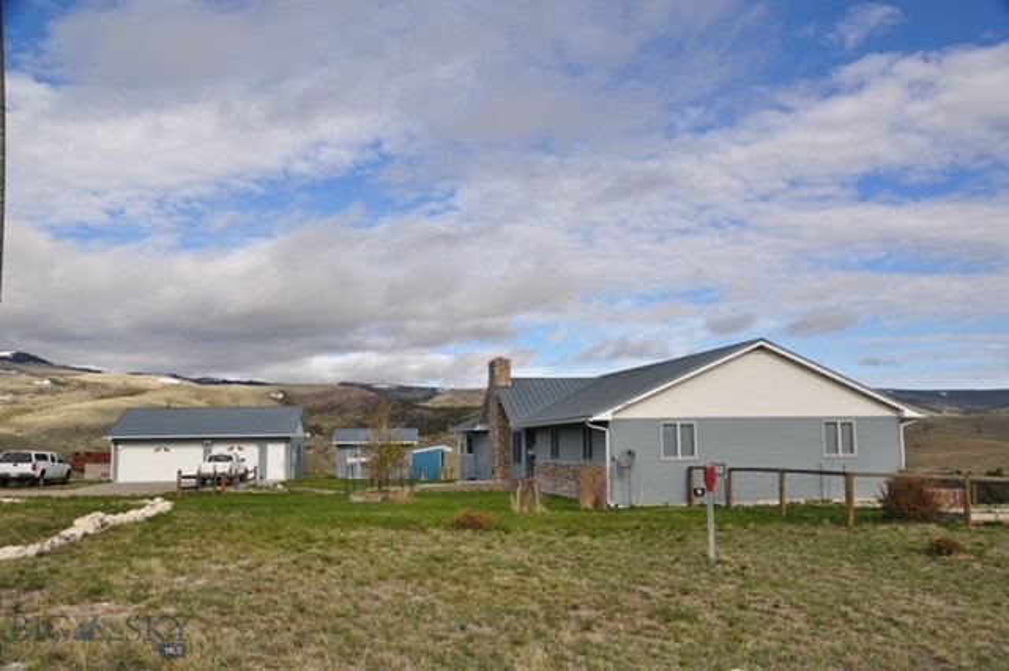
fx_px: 924
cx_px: 504
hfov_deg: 57.2
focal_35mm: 33
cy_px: 336
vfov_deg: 39.9
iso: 200
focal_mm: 22
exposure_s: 1/320
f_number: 10
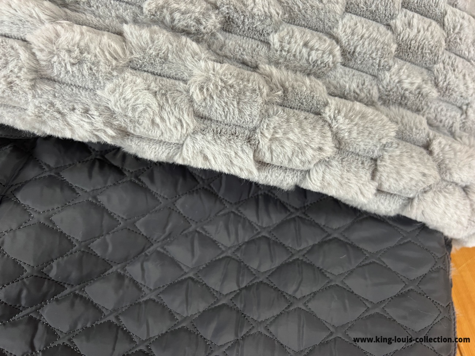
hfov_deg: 67.3
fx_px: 357
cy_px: 178
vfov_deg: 53.1
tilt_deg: -55.2
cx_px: 238
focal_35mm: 26
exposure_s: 1/65
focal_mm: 5.7
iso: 125
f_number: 1.5
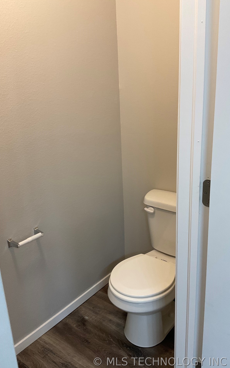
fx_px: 311
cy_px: 185
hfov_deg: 40.6
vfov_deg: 61.2
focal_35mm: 31
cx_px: 121
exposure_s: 1/60
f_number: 1.8
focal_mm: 3
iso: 64
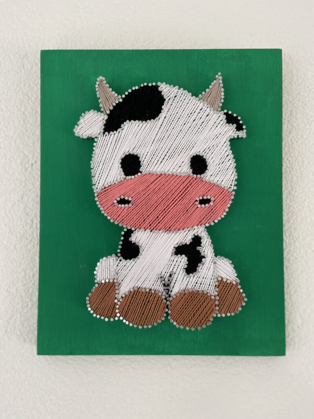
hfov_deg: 53.1
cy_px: 210
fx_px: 314
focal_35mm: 26
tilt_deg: +4.2
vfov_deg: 67.3
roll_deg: -1.1
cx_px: 157
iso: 80
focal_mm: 4.25
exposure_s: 1/122
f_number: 1.8
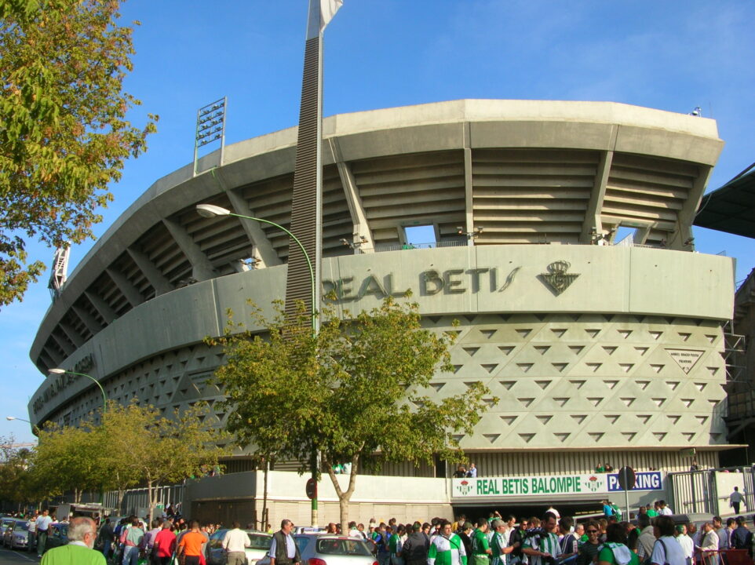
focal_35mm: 35
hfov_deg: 52.7
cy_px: 282
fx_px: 763
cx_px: 378
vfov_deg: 40.6
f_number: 5.6
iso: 50
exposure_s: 1/188
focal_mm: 5.8
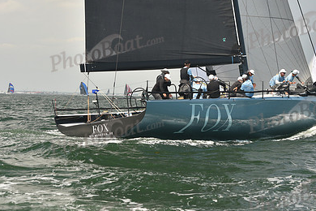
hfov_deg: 19.6
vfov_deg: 13.2
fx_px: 913
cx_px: 207
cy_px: 82
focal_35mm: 104
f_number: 5
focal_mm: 70
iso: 250
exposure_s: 1/640
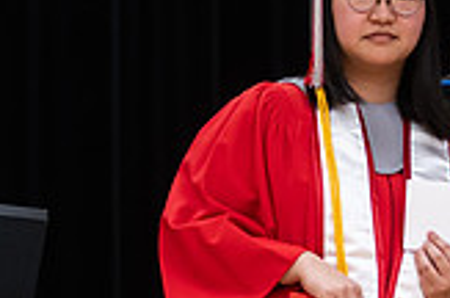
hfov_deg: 4.7
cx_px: 278
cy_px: 467
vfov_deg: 3.1
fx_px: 5527
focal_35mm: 443
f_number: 2.8
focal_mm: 85
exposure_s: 1/200
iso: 1000
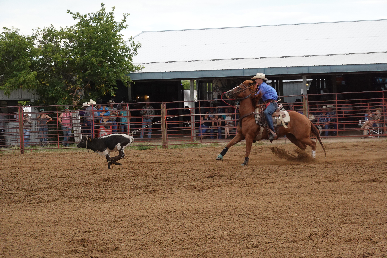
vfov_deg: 11.5
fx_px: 1279
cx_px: 194
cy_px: 129
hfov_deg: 17.2
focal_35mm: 119
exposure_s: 1/2000
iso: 640
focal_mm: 43.55
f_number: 4.5
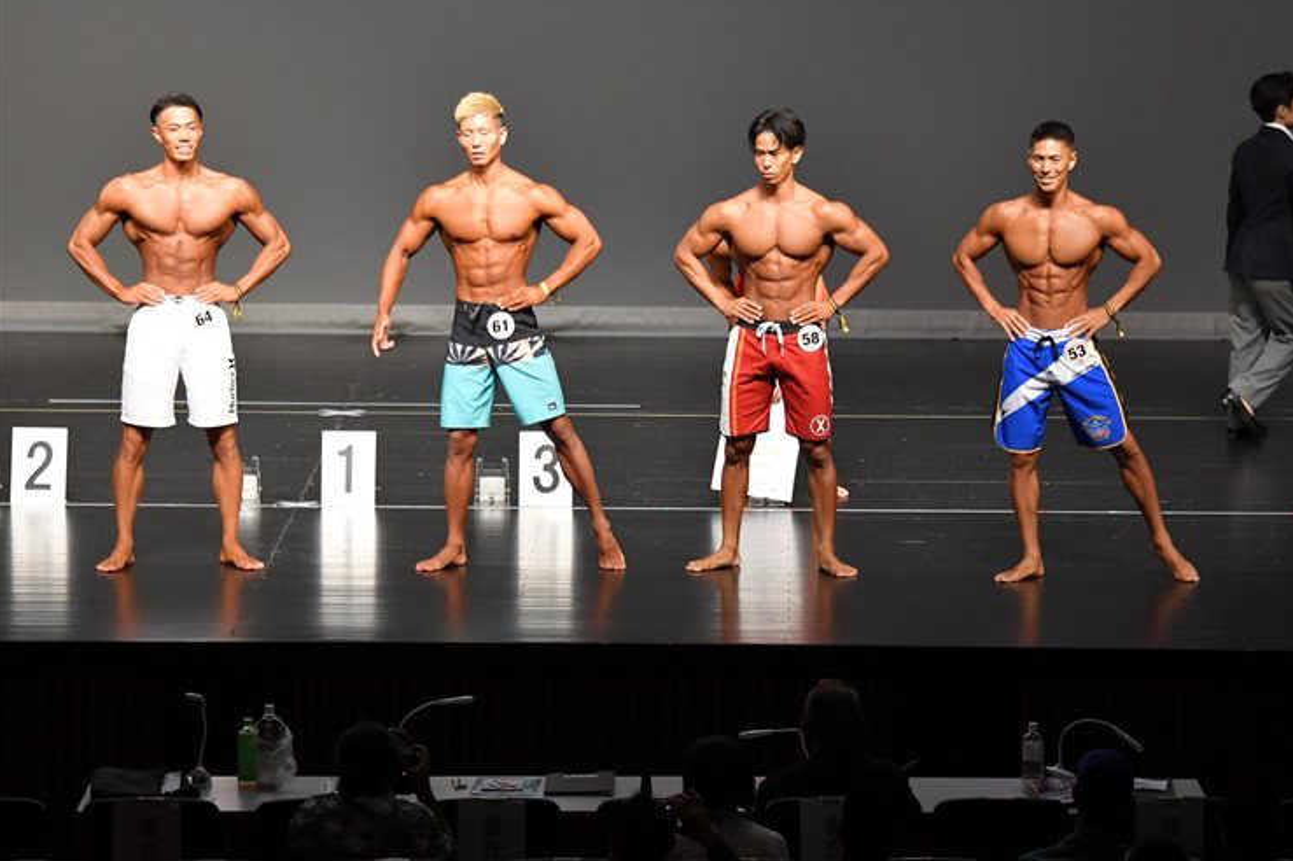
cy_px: 416
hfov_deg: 10.7
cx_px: 674
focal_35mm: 192
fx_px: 6893
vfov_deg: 7.1
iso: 4000
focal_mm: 122
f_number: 5.6
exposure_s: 1/400
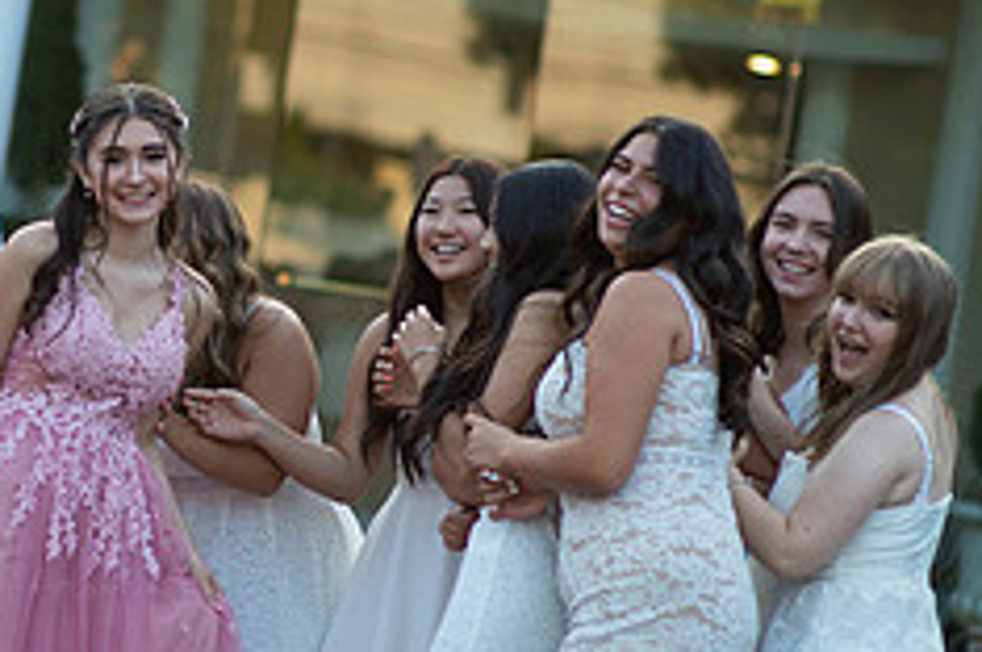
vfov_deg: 6.5
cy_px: 330
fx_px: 5720
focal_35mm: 210
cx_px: 180
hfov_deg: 9.8
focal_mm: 85
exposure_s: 1/1000
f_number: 2
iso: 250
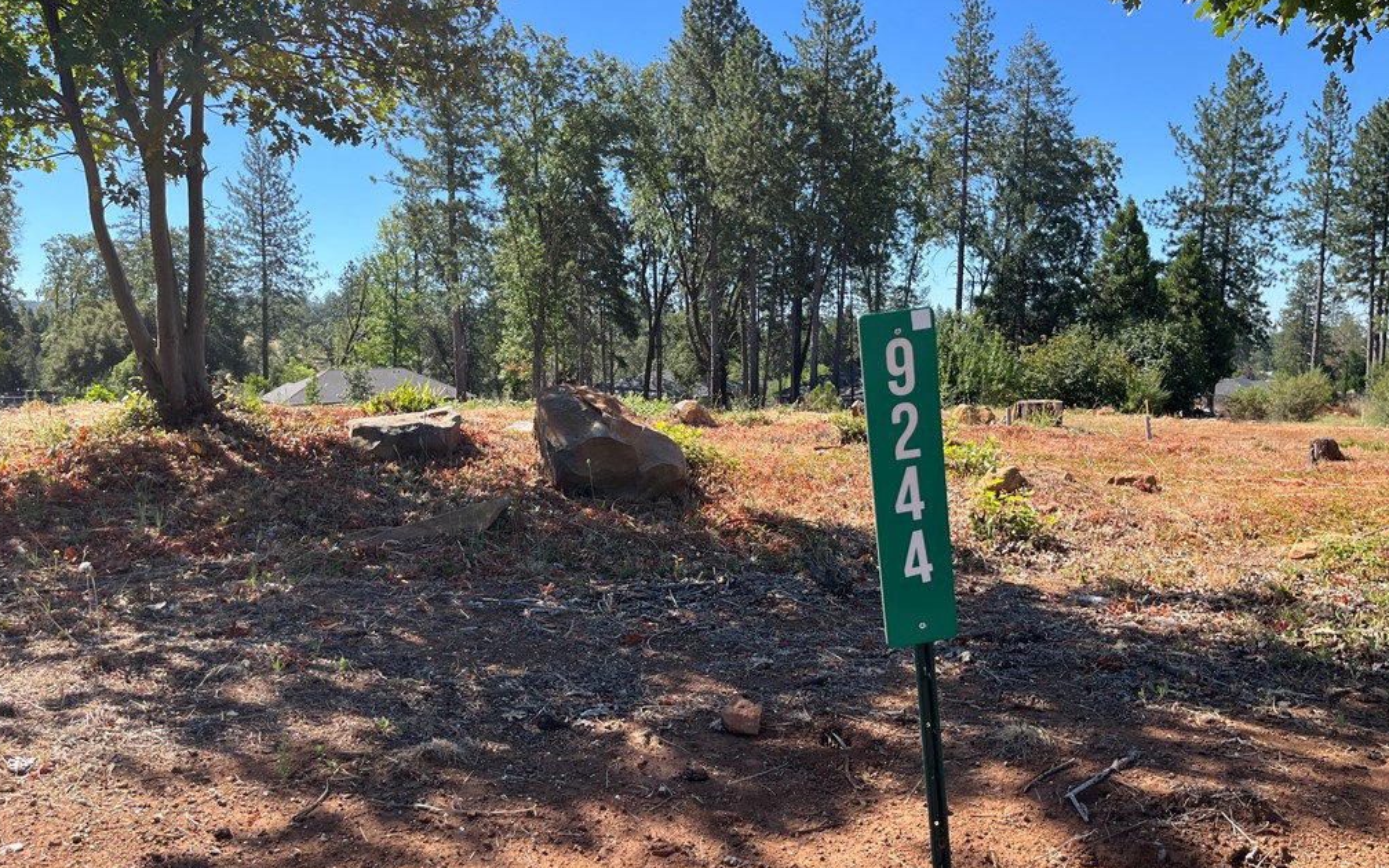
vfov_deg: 44.5
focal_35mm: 28
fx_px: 1060
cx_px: 701
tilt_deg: -7.4
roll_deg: +0.6
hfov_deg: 66.5
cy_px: 481
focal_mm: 5.1
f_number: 1.6
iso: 50
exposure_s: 1/1129
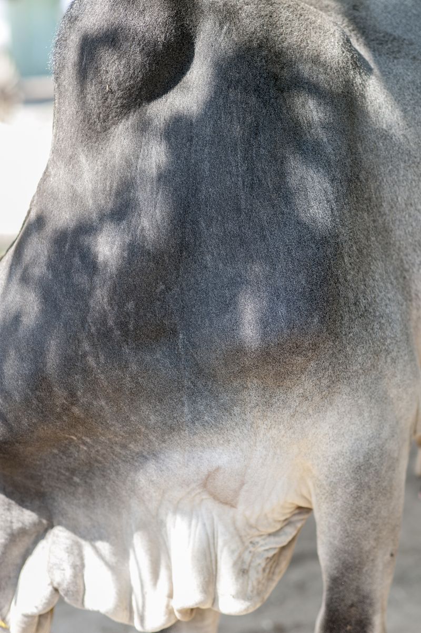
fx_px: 1493
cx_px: 210
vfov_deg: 23.9
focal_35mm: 85
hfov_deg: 16.1
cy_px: 316
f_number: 2.5
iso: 100
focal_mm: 85
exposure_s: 1/400
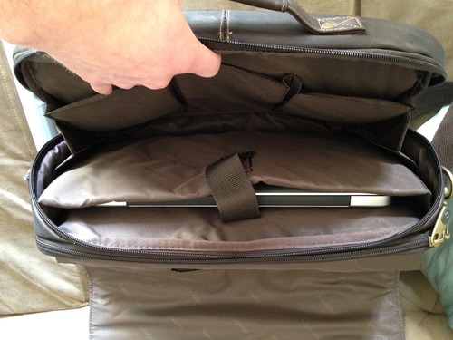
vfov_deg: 42.9
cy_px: 170
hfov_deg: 55.4
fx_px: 432
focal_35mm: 33
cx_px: 226
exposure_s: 1/15
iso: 400
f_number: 2.4
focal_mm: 4.12
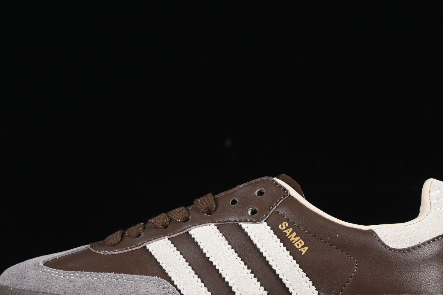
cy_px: 187
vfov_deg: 10.9
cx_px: 230
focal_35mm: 126
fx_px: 1550
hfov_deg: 16.3
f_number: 6.3
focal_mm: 50
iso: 160
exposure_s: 1/80
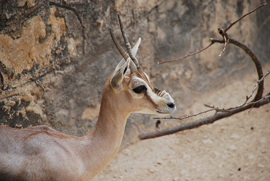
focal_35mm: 405
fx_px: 3040
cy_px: 90
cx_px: 135
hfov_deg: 5.1
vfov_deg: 3.4
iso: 360
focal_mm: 270
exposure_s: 1/500
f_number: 6.3
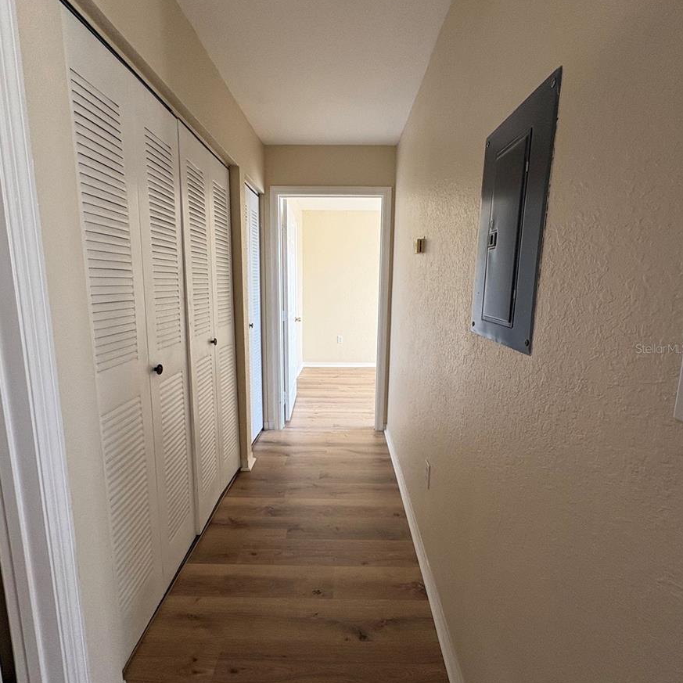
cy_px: 348
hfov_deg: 84.0
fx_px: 379
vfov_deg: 84.0
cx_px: 339
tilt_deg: -8.5
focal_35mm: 17
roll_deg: -1.1
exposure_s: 1/99
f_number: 2.2
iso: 125
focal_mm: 2.22
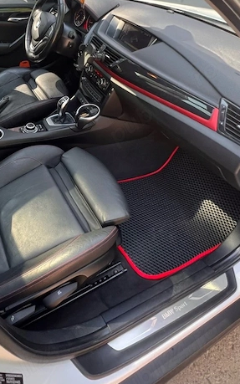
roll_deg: -2.2
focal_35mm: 24
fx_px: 251
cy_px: 123
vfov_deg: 72.2
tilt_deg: -32.9
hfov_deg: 49.5
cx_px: 67
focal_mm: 1.57
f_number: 1.8
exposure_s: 1/99
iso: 160
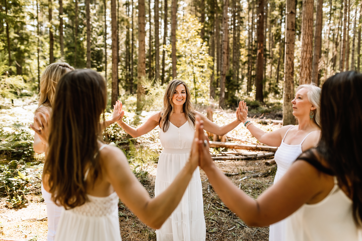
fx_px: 352
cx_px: 181
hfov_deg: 54.5
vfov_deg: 37.8
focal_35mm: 35
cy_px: 120
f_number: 2
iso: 400
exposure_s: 1/2000
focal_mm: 35
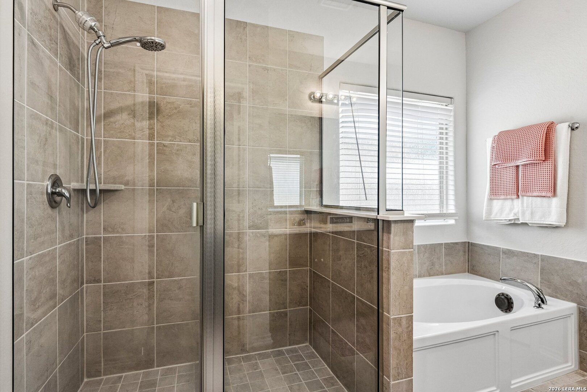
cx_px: 294
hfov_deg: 90.0
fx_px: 293
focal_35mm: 18
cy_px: 196
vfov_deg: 67.4
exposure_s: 1/20
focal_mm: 18
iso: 1100
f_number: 8
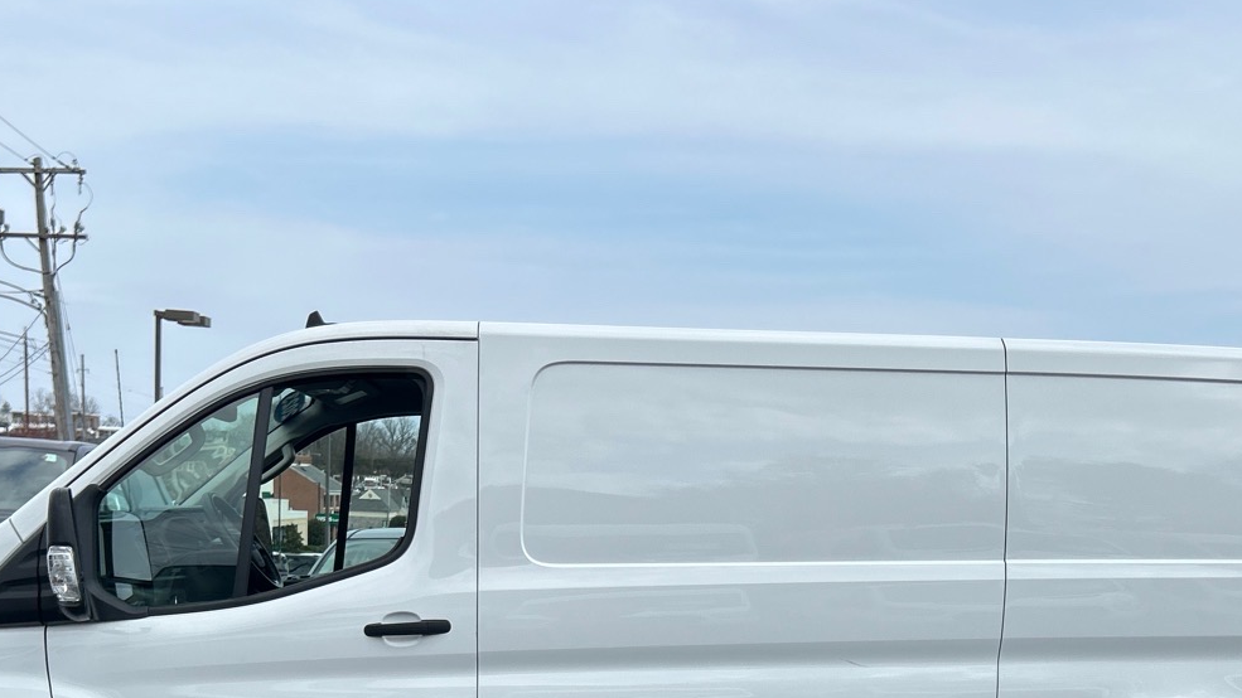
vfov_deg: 25.0
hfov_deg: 44.5
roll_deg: -2.0
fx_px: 1515
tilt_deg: -7.3
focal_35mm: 46
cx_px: 670
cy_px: 661
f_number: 1.5
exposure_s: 1/4831
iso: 50
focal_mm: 5.7
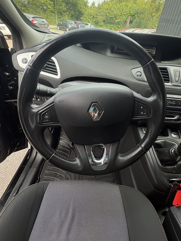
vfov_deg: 87.5
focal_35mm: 18
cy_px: 109
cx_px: 101
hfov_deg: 71.3
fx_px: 125
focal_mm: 2.22
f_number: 2.2
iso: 80
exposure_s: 1/99
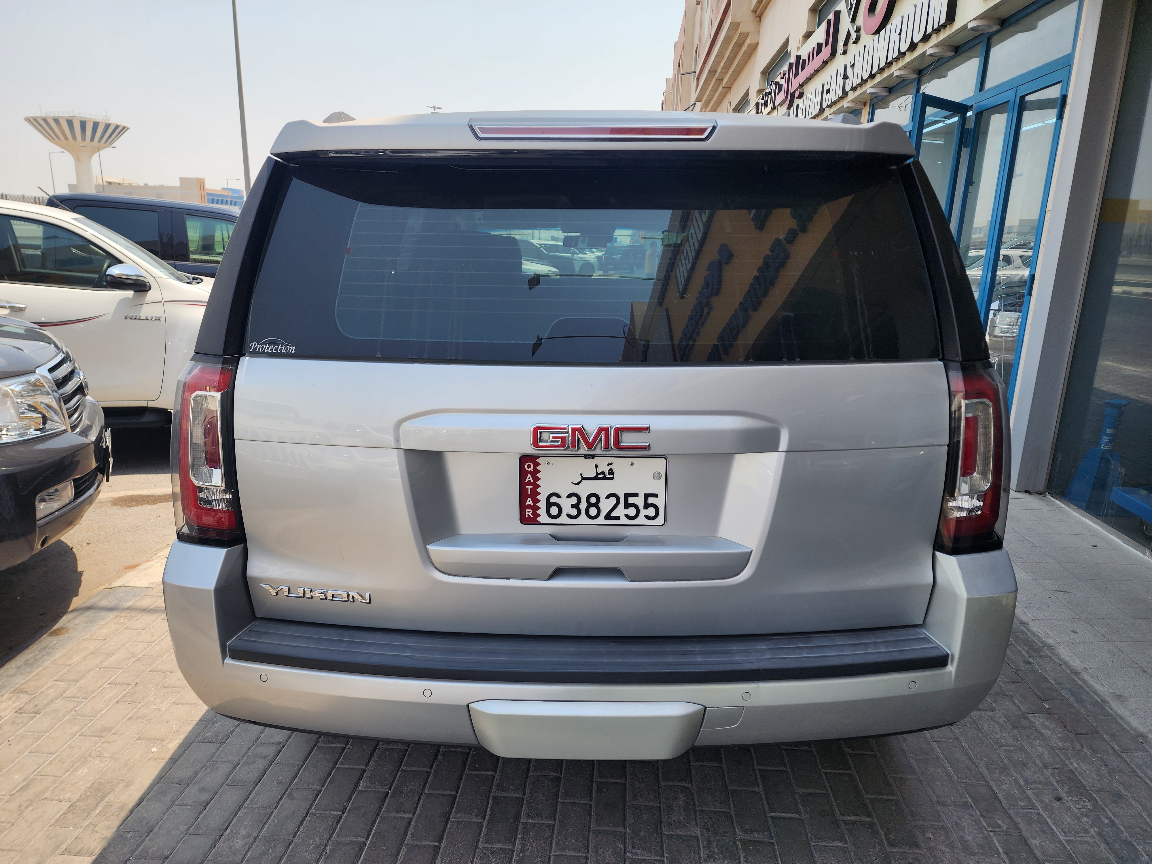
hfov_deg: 73.9
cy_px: 432
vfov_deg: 58.9
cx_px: 576
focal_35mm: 23
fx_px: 765
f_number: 1.8
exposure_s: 1/843
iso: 12
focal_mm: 6.4
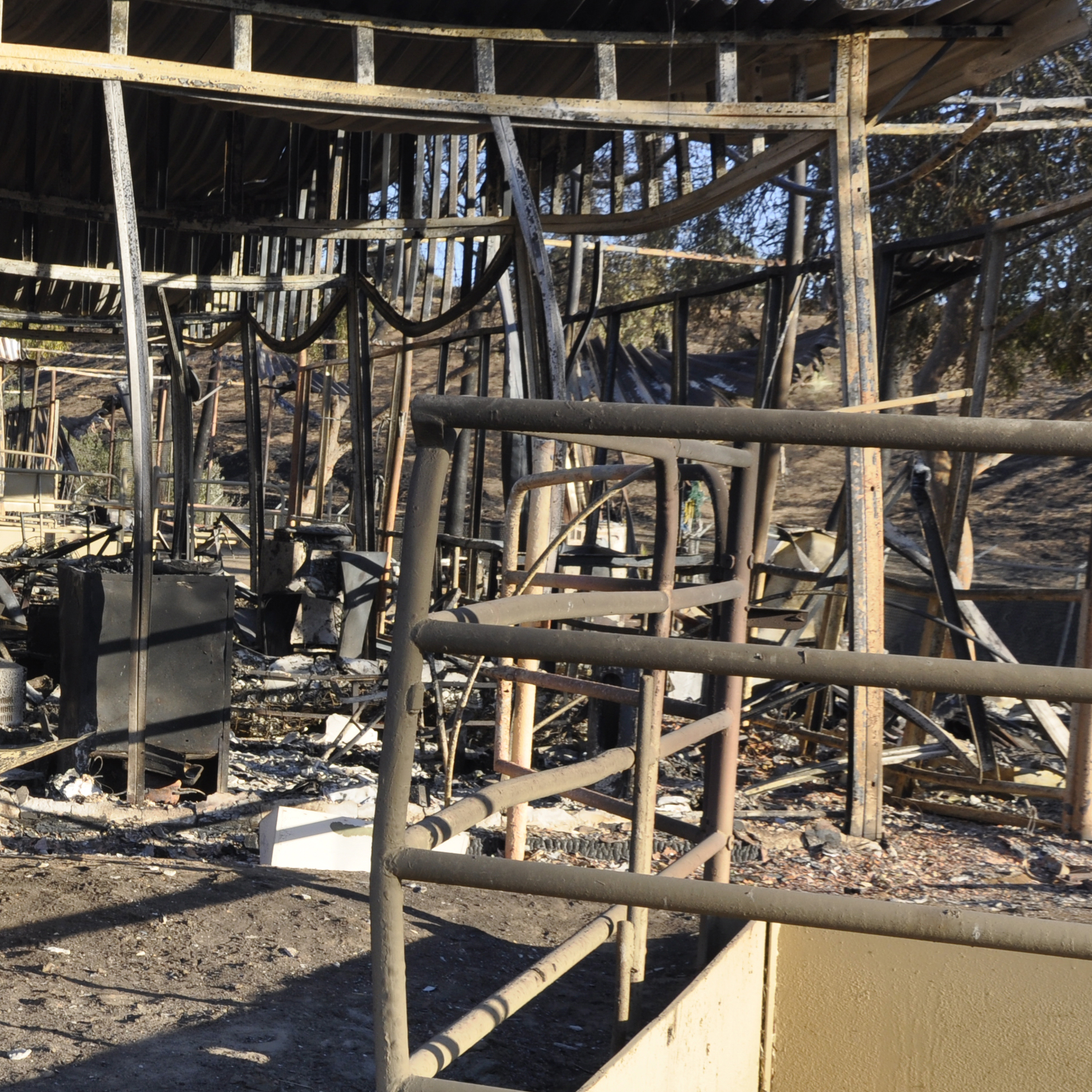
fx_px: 2605
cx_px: -22
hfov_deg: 22.7
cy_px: 678
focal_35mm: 73
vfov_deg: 23.6
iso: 200
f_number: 10
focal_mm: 26
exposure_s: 1/100
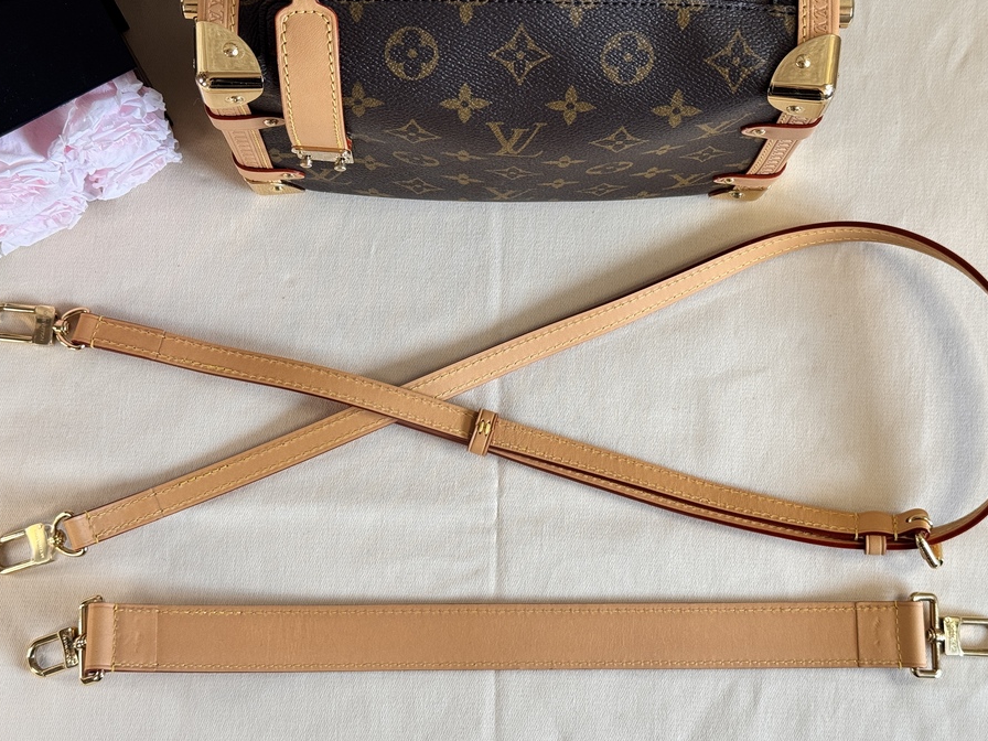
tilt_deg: -82.4
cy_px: 391
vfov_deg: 27.0
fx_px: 1541
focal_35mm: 54
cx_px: 504
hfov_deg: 35.5
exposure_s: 1/50
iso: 50
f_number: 1.78
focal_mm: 6.76
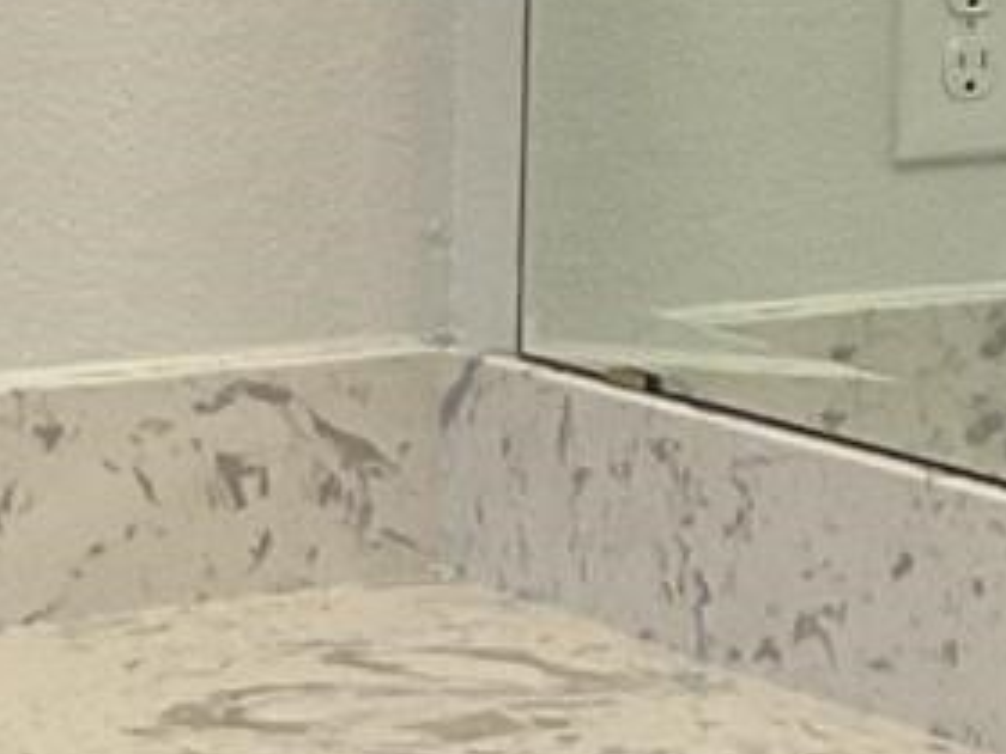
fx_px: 6161
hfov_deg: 9.3
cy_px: 65
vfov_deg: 7.0
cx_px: 190
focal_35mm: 212
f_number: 1.8
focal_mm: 3
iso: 80
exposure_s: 1/60
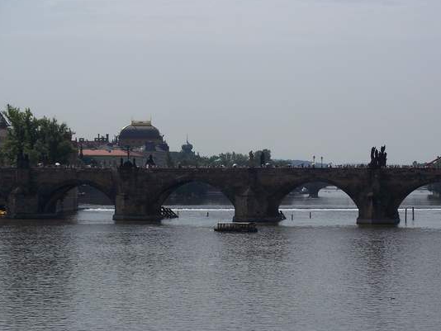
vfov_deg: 12.9
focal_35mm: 115
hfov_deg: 17.1
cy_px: 192
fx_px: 1466
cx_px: 249
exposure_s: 1/1000
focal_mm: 20.3
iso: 64
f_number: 5
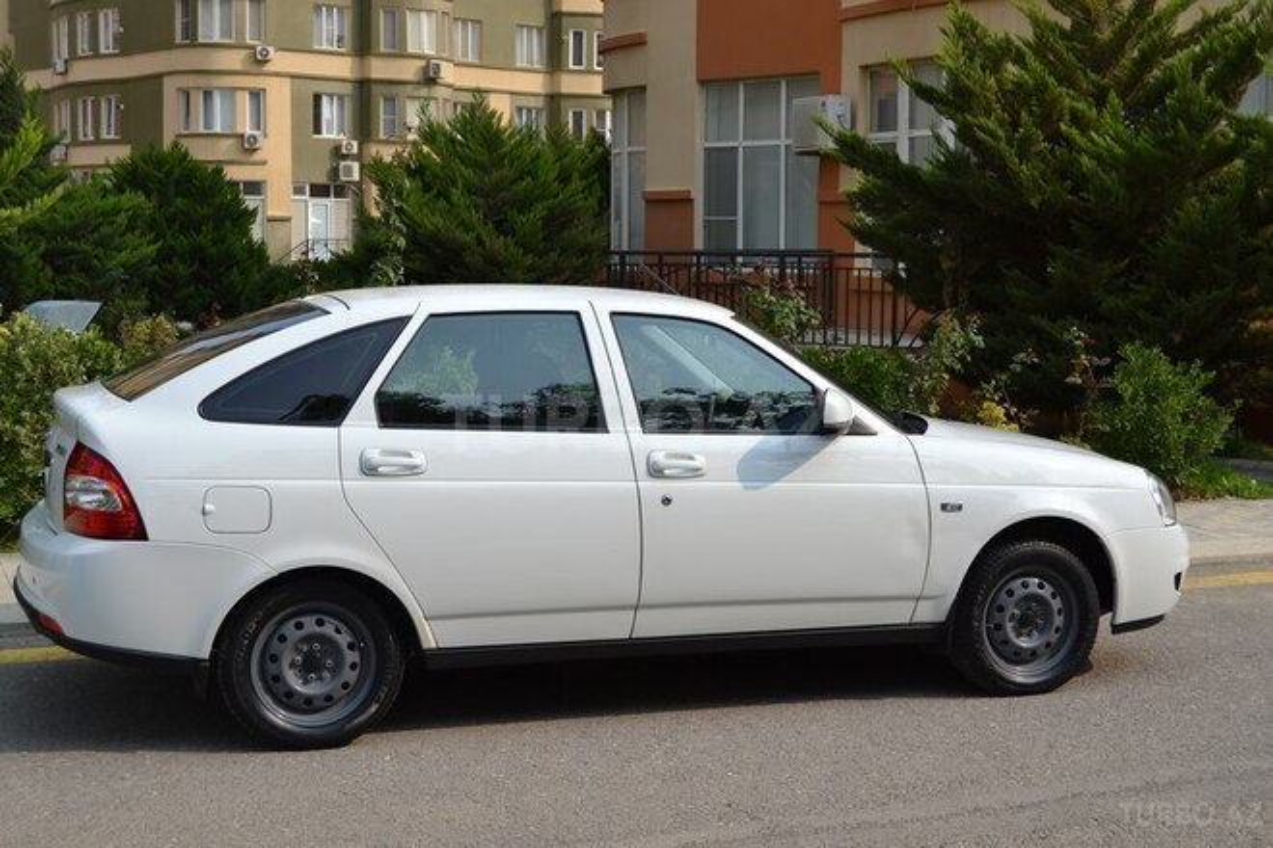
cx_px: 636
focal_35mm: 51
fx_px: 1803
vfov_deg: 26.5
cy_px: 424
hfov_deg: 38.9
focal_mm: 34
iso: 100
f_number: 8
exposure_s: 1/250
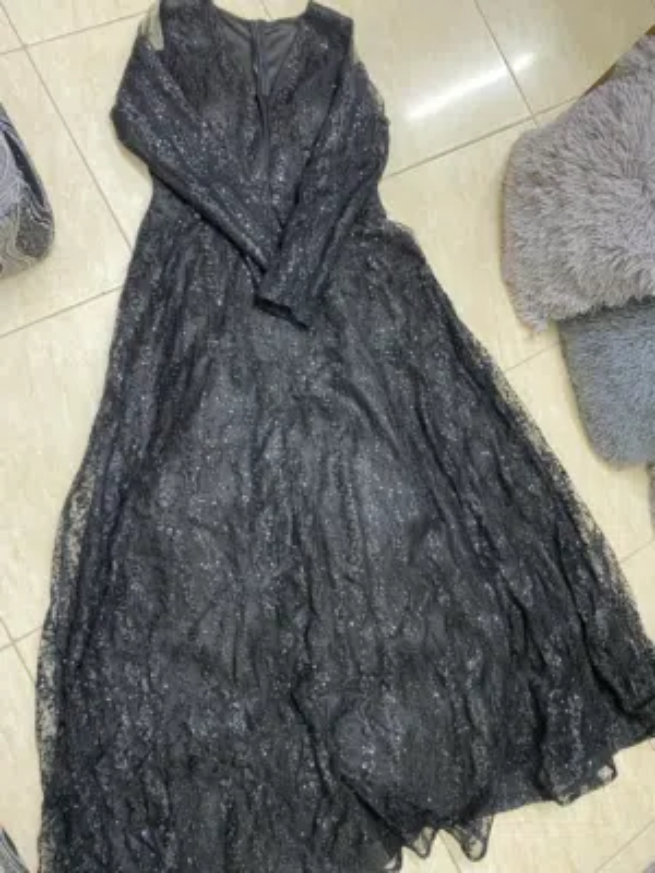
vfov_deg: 67.3
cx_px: 328
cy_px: 436
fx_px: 656
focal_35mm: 26
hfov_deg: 53.1
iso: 400
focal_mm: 4.25
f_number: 1.8
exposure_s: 1/33
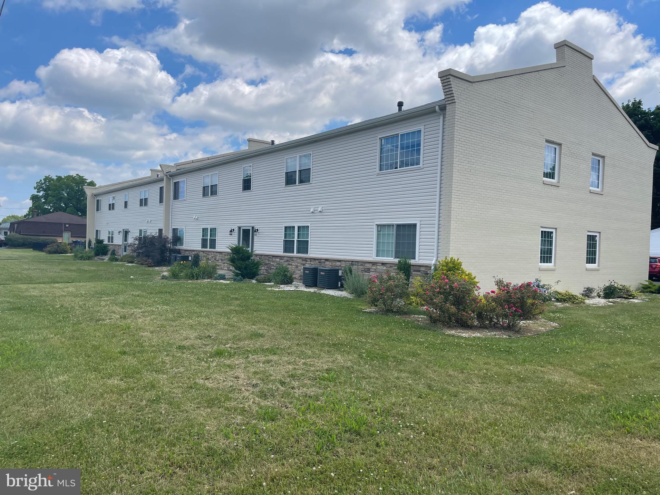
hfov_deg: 69.4
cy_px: 248
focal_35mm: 25
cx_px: 330
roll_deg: -2.7
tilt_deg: +0.1
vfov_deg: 54.9
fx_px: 477
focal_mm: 5.1
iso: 32
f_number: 1.6
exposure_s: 1/3559
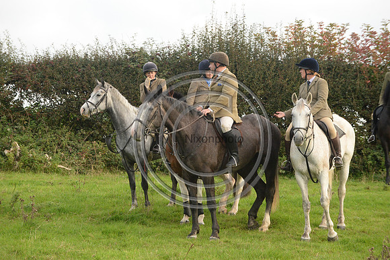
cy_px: 130
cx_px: 195
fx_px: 1841
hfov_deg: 12.1
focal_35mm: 170
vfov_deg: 8.1
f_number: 5.6
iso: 2500
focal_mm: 170
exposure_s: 1/1250
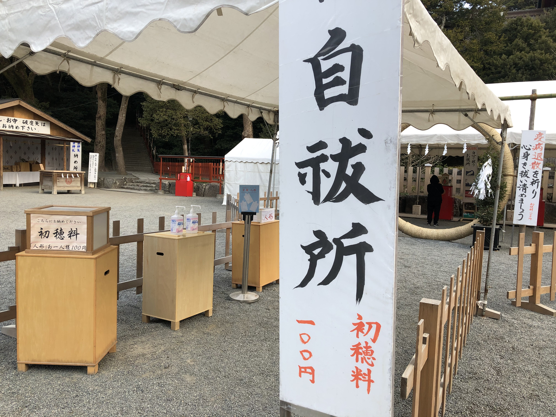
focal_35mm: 28
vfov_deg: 49.7
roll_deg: -1.7
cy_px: 208
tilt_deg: -3.9
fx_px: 450
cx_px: 278
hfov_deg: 63.4
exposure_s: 1/120
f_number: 1.8
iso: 25
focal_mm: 3.99
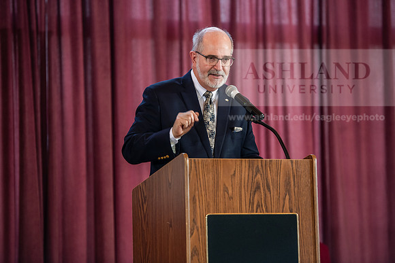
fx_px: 1701
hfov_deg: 13.2
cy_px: 132
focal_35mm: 155
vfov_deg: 8.9
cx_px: 198
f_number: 3.2
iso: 1250
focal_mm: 155
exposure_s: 1/200
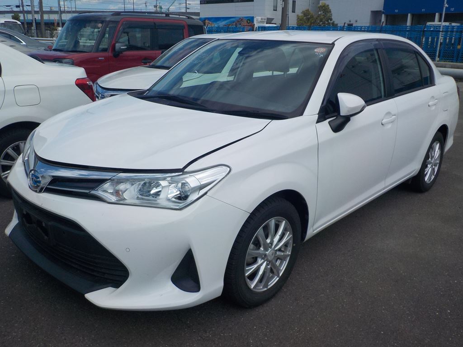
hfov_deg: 60.0
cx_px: 232
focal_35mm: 30
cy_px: 174
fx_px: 401
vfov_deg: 46.8
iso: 125
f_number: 6.6
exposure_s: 1/640
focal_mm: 4.1
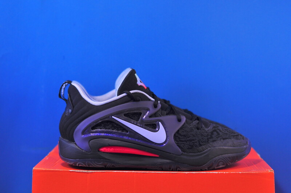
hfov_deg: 27.0
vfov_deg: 18.1
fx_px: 605
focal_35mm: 75
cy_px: 96
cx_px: 146
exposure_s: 1/250
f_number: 3.2
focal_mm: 50
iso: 250
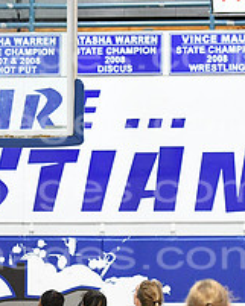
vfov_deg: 4.9
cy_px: 292
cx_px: -78
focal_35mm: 398
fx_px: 3605
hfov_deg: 3.9
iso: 5000
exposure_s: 1/640
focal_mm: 98
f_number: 3.2
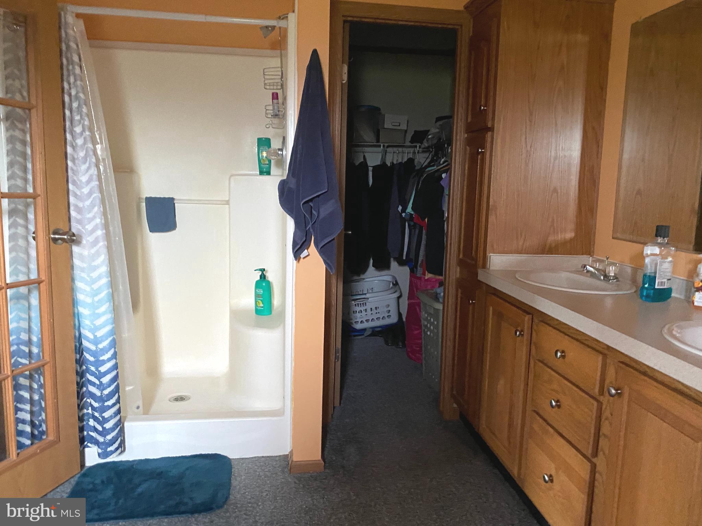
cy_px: 263
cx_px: 351
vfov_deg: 53.1
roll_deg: -1.3
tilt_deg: -8.2
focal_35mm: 26
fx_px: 527
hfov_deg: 67.3
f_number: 1.8
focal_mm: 4.25
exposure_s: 1/30
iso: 640
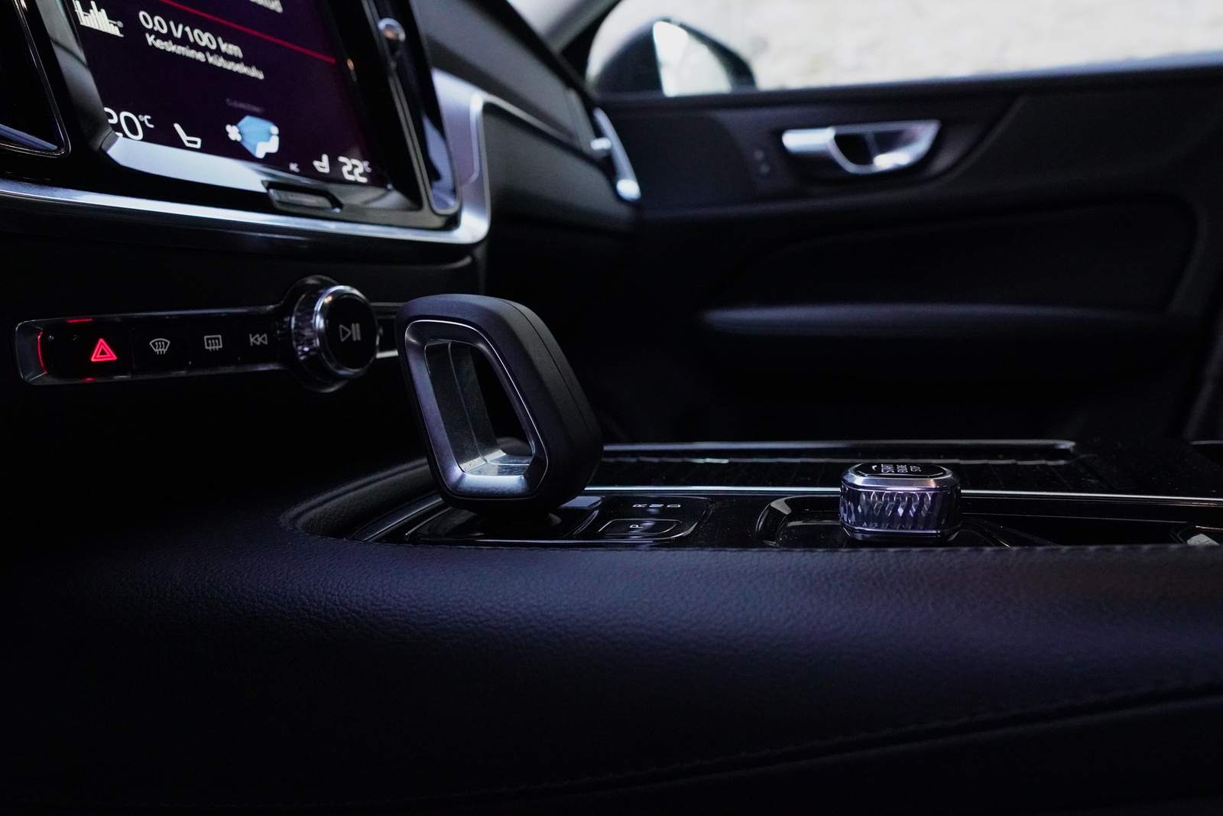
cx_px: 612
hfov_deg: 73.7
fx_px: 815
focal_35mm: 24
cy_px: 408
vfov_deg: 53.1
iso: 6400
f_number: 4.5
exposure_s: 1/400
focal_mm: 16
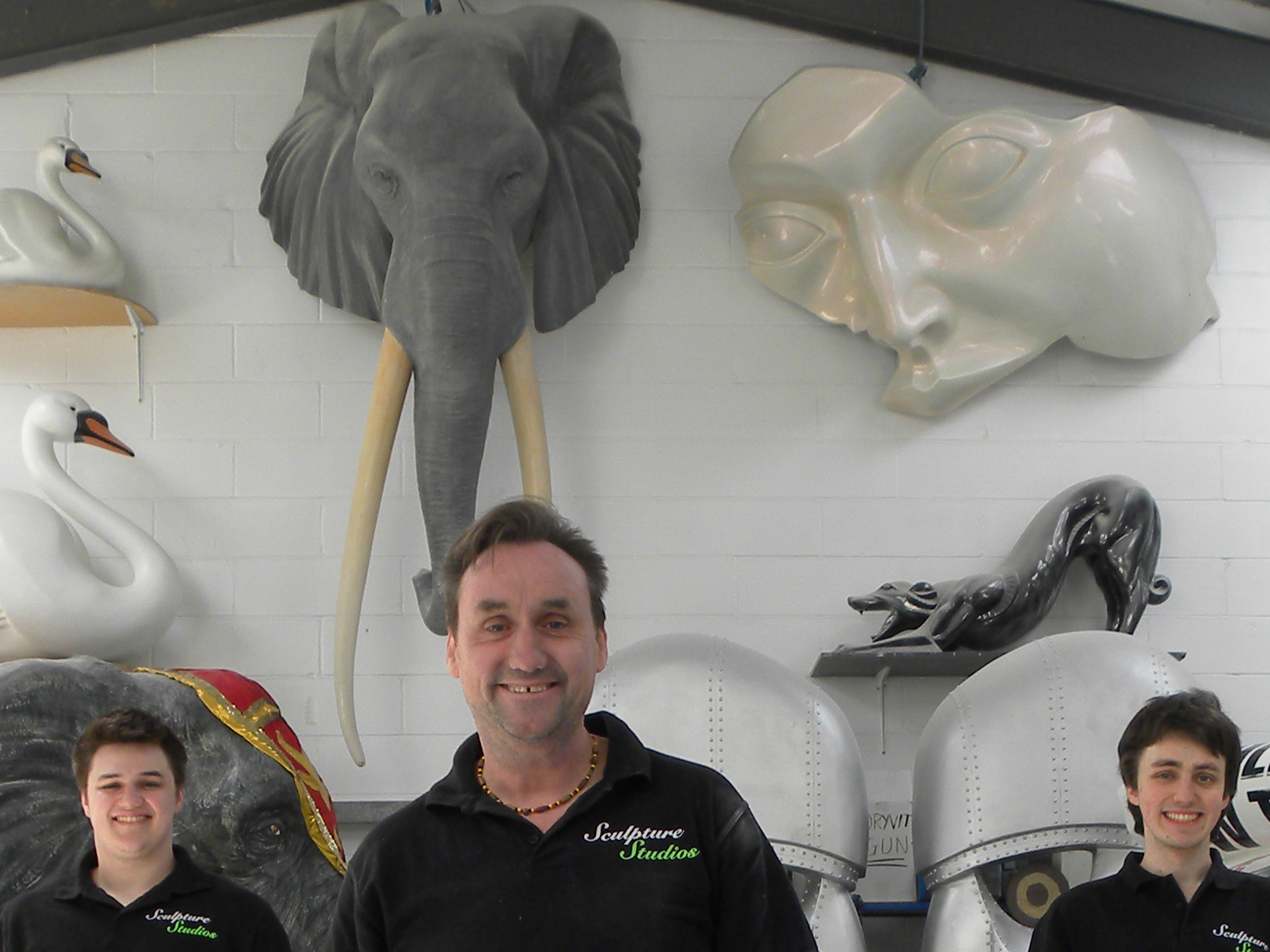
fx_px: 2641
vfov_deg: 19.6
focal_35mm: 72
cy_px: 1047
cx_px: 773
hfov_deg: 27.0
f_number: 3.2
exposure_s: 1/87
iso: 64
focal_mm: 5.2
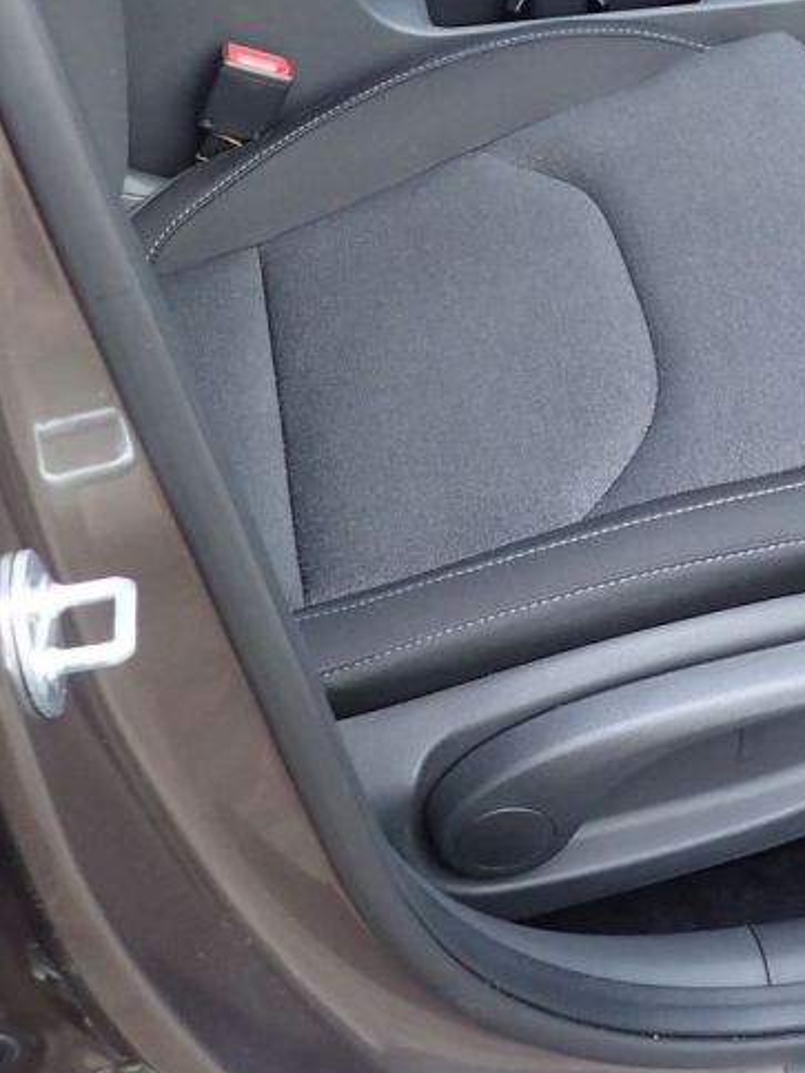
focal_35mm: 62
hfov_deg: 23.1
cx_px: 714
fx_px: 1922
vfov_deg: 30.1
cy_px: 140
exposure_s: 1/60
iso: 200
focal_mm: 4.5
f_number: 2
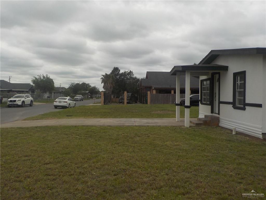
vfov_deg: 46.8
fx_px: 231
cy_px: 100
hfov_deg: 60.0
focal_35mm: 30
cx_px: 133
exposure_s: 1/2000
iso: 125
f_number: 3.3
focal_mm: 4.1
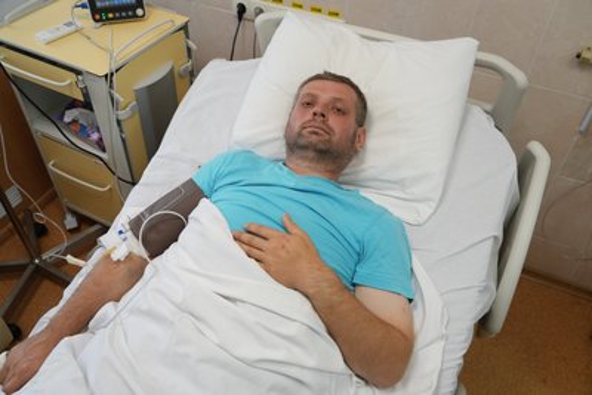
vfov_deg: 42.4
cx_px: 296
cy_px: 198
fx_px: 510
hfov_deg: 60.3
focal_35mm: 31
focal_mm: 31
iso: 800
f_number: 4
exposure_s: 1/200
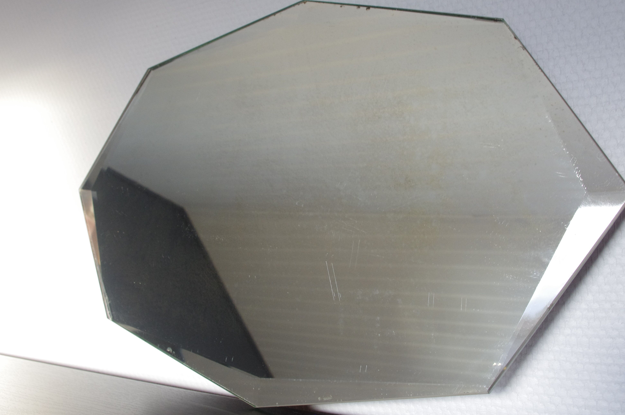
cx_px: 328
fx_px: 624
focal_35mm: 36
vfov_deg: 36.8
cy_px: 203
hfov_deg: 53.2
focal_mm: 23.13
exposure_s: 1/6
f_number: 8
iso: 800
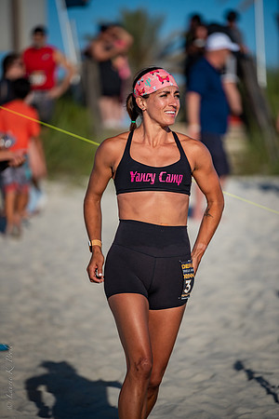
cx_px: 140
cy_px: 210
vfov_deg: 10.8
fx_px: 2209
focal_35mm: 190
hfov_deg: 7.2
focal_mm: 190
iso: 280
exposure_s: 1/4000
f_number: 2.8
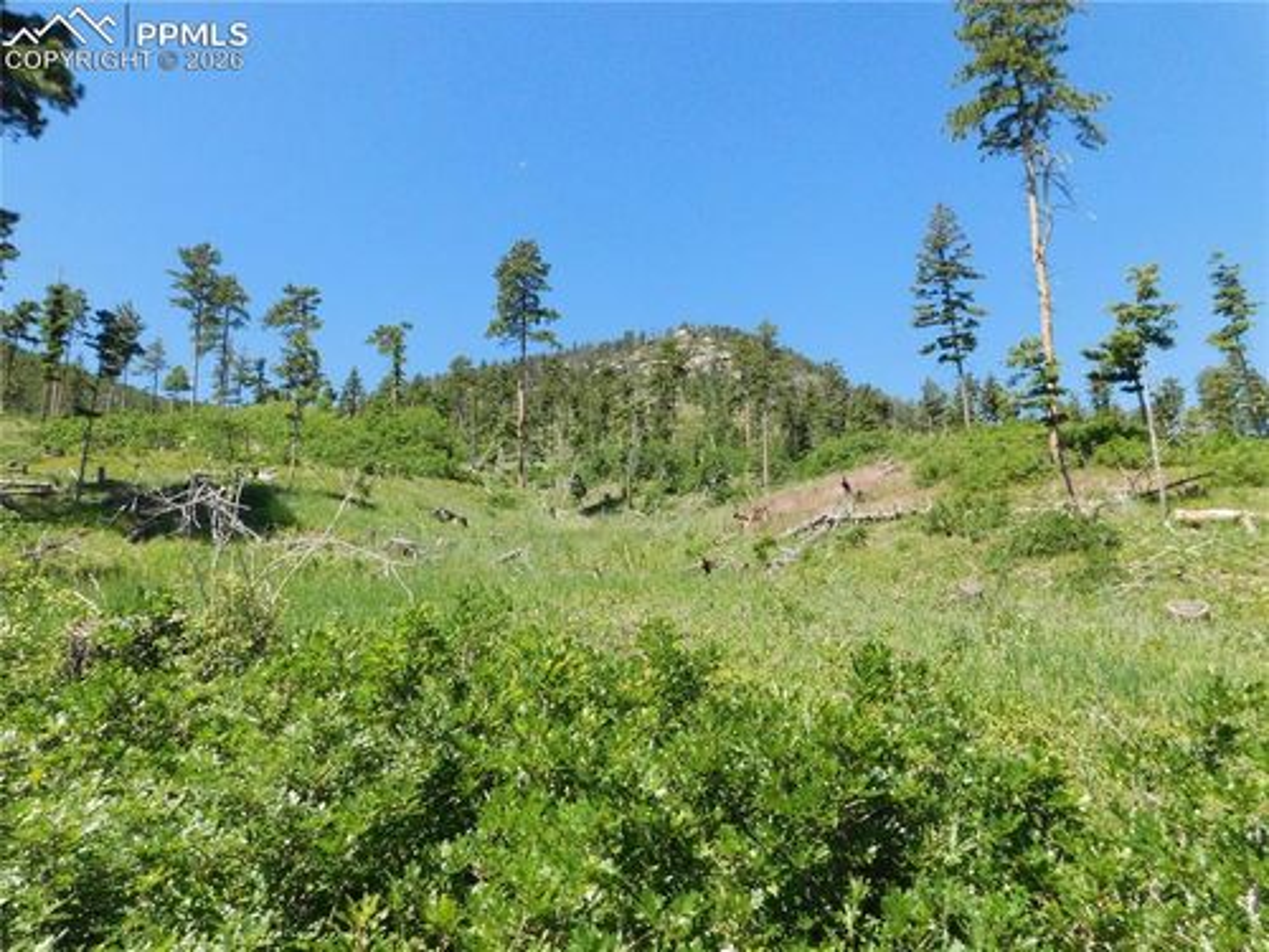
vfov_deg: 58.9
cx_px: 634
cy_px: 476
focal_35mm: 23
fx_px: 843
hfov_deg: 73.9
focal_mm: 4
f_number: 6
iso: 800
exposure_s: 1/1500
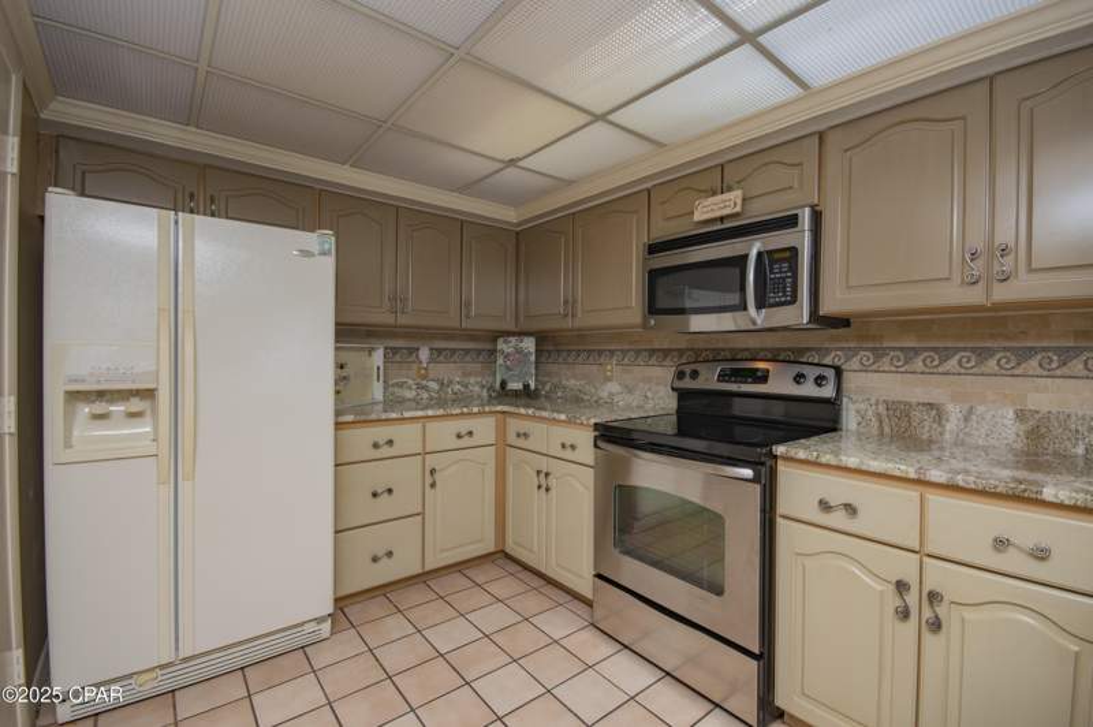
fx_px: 455
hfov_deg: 100.4
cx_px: 546
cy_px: 364
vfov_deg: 77.2
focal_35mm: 15
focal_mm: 10
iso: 200
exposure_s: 1/60
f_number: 8
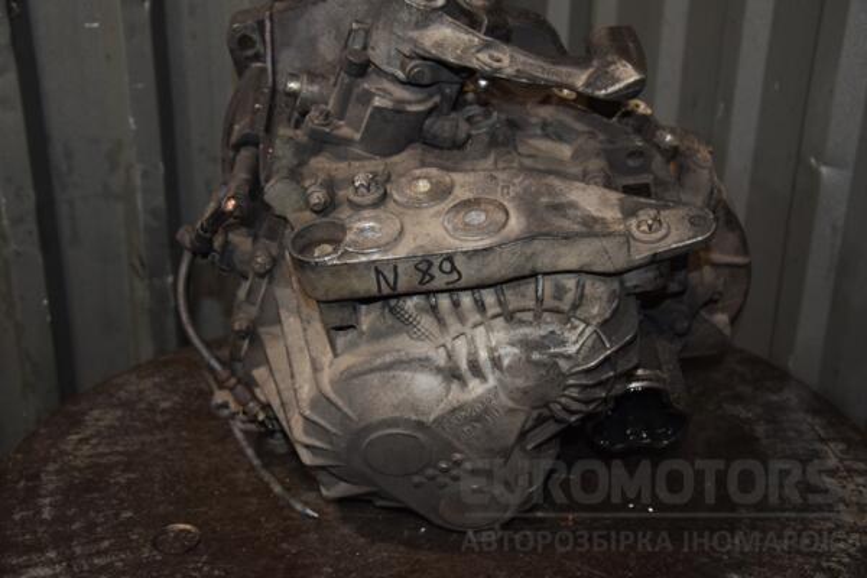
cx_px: 434
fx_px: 1084
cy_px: 289
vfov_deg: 29.9
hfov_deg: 43.6
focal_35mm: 45
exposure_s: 1/60
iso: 800
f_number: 5
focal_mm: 30
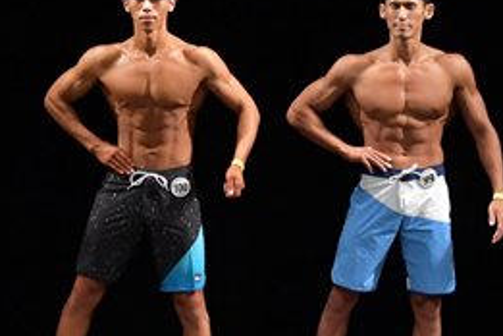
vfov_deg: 3.0
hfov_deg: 4.4
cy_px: 191
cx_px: 309
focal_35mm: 466
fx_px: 6511
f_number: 5.6
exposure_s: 1/400
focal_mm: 105
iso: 3200
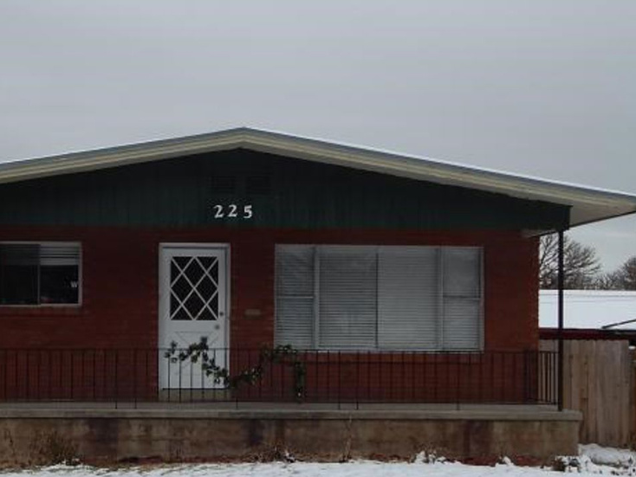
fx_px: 974
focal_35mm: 53
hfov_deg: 35.8
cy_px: 320
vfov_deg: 27.4
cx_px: 207
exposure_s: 1/1250
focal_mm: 6.8
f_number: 3.4
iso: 125
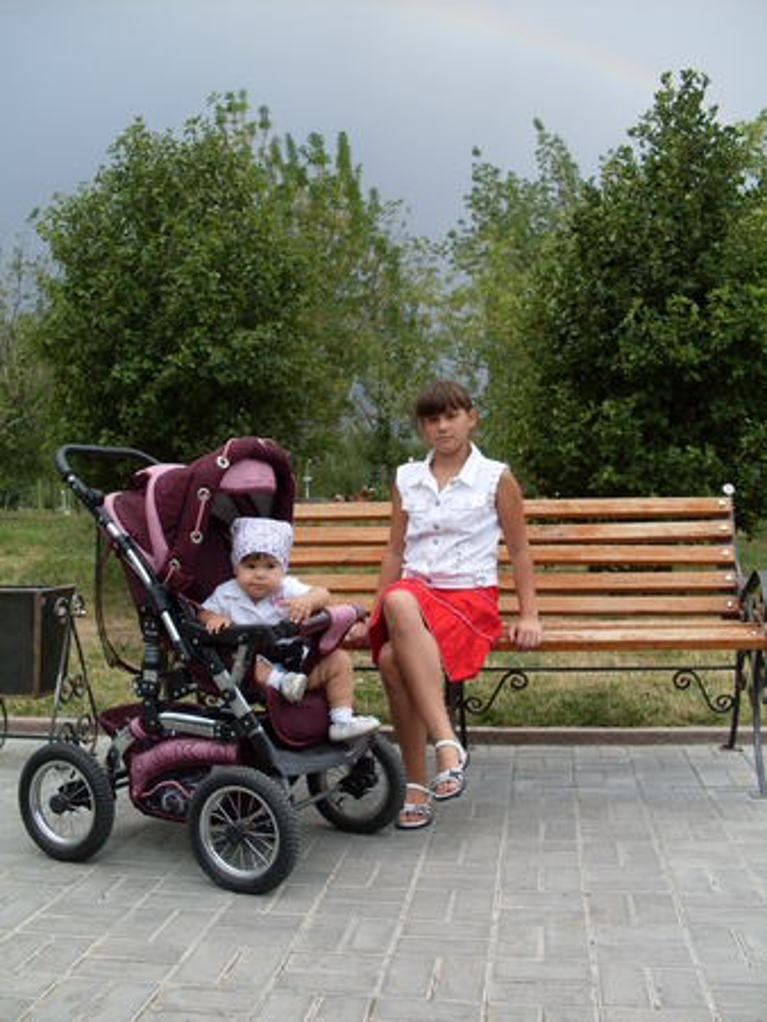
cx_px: 384
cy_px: 511
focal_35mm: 38
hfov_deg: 37.8
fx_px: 1122
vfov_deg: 49.0
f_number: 2.8
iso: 80
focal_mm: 6.3
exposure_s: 1/350
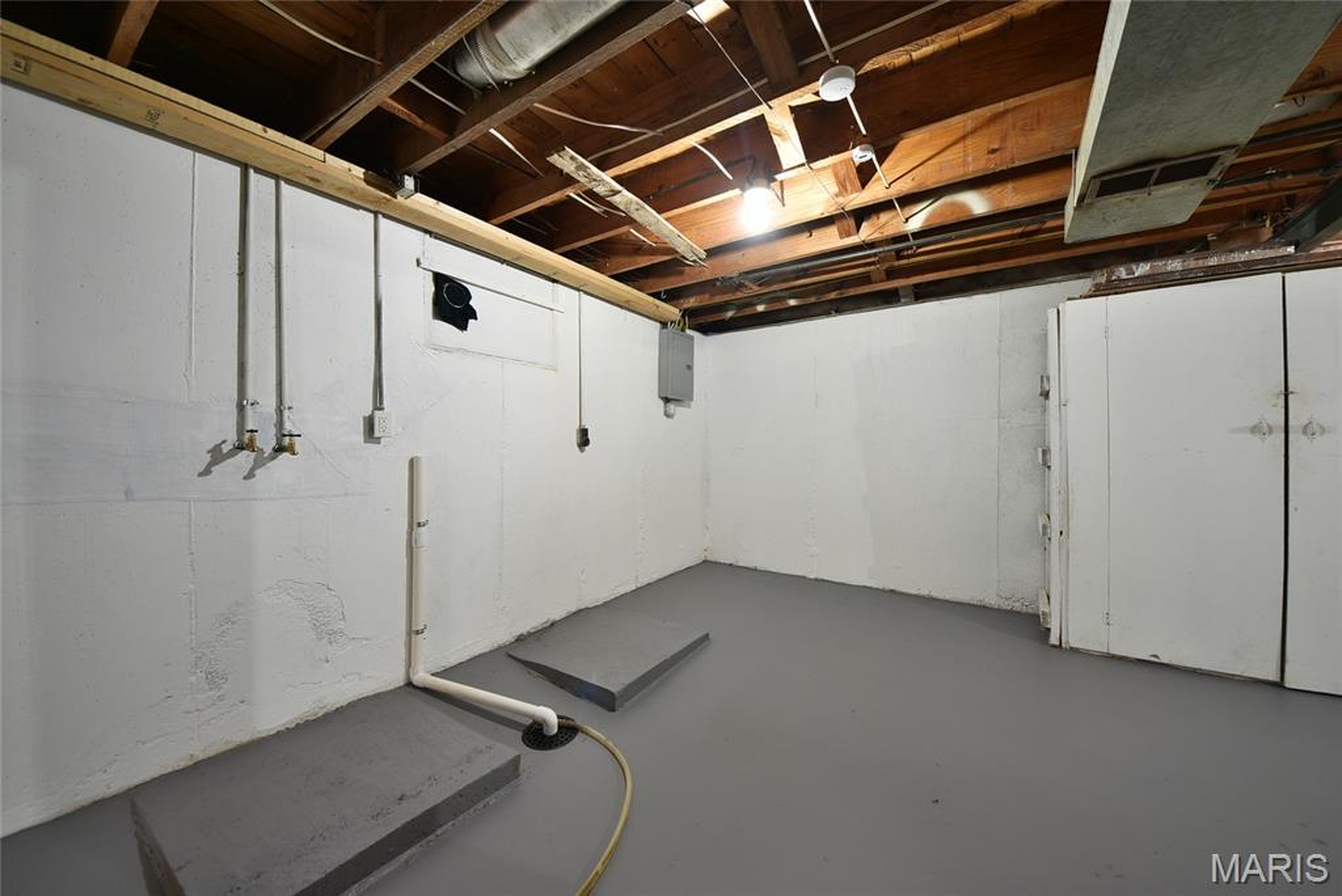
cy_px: 448
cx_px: 671
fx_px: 448
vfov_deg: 90.1
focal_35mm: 12
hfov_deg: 112.6
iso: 200
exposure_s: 1/3
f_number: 4.5
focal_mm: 8
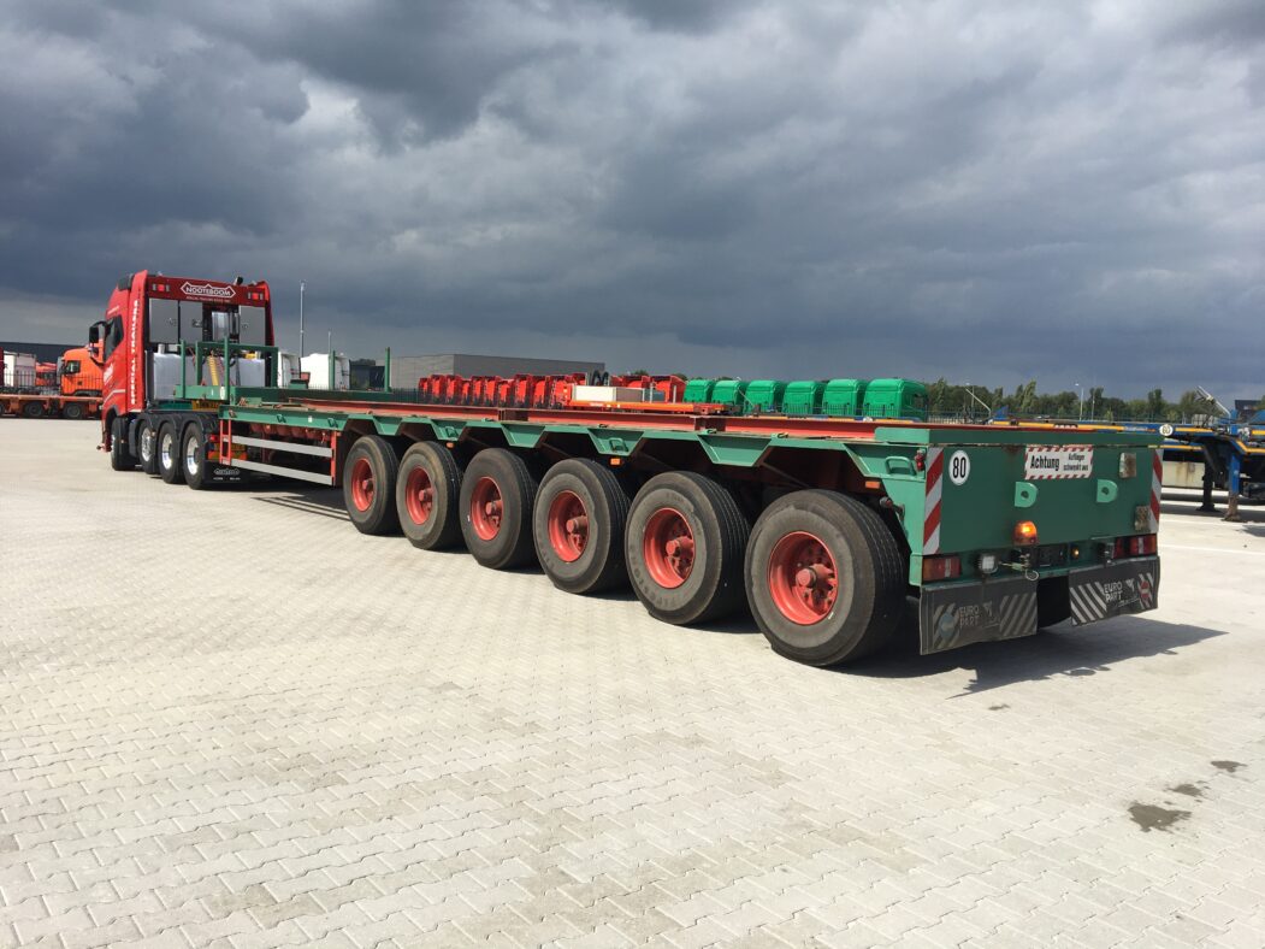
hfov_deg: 61.7
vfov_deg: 48.2
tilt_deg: -4.2
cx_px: 632
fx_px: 1060
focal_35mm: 29
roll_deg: -3.0
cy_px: 474
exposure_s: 1/1972
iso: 25
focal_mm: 4.15
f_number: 2.2
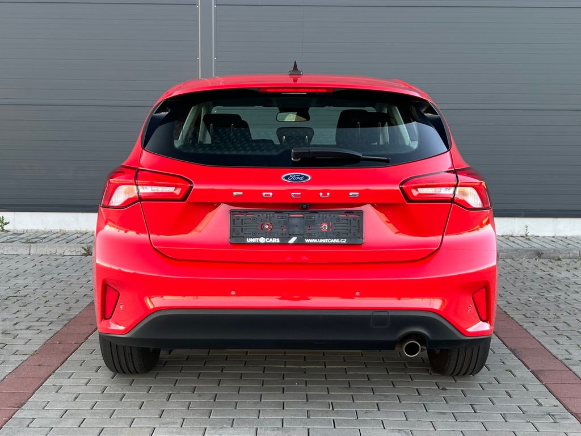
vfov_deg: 53.1
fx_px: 436
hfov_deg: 67.3
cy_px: 218
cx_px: 290
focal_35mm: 26
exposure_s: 1/121
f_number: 1.5
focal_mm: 5.7
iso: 50
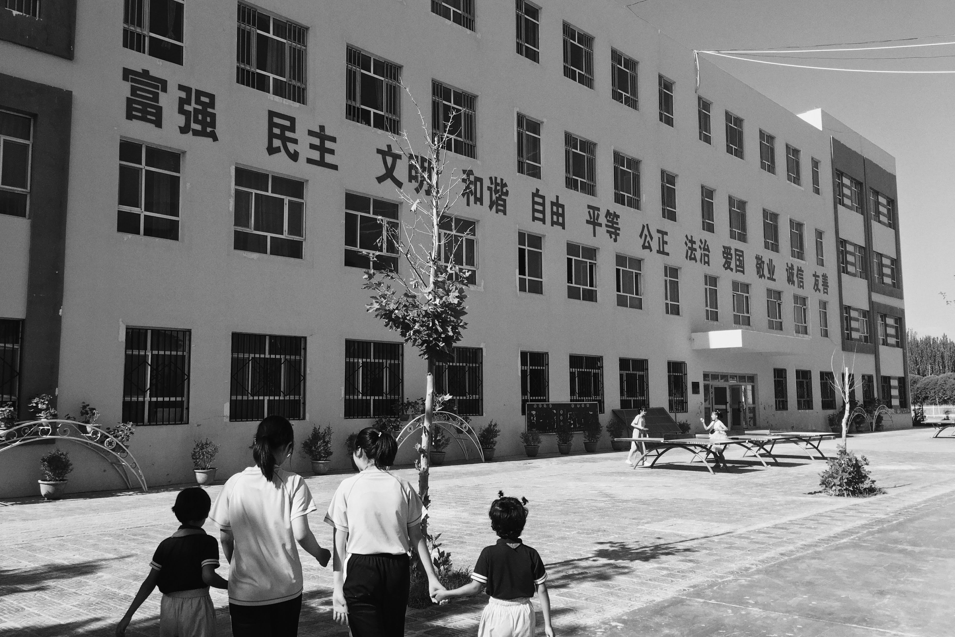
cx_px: 472
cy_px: 311
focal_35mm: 31
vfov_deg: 42.3
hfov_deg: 60.3
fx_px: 822
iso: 25
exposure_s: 1/1451
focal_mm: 4.15
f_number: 2.2
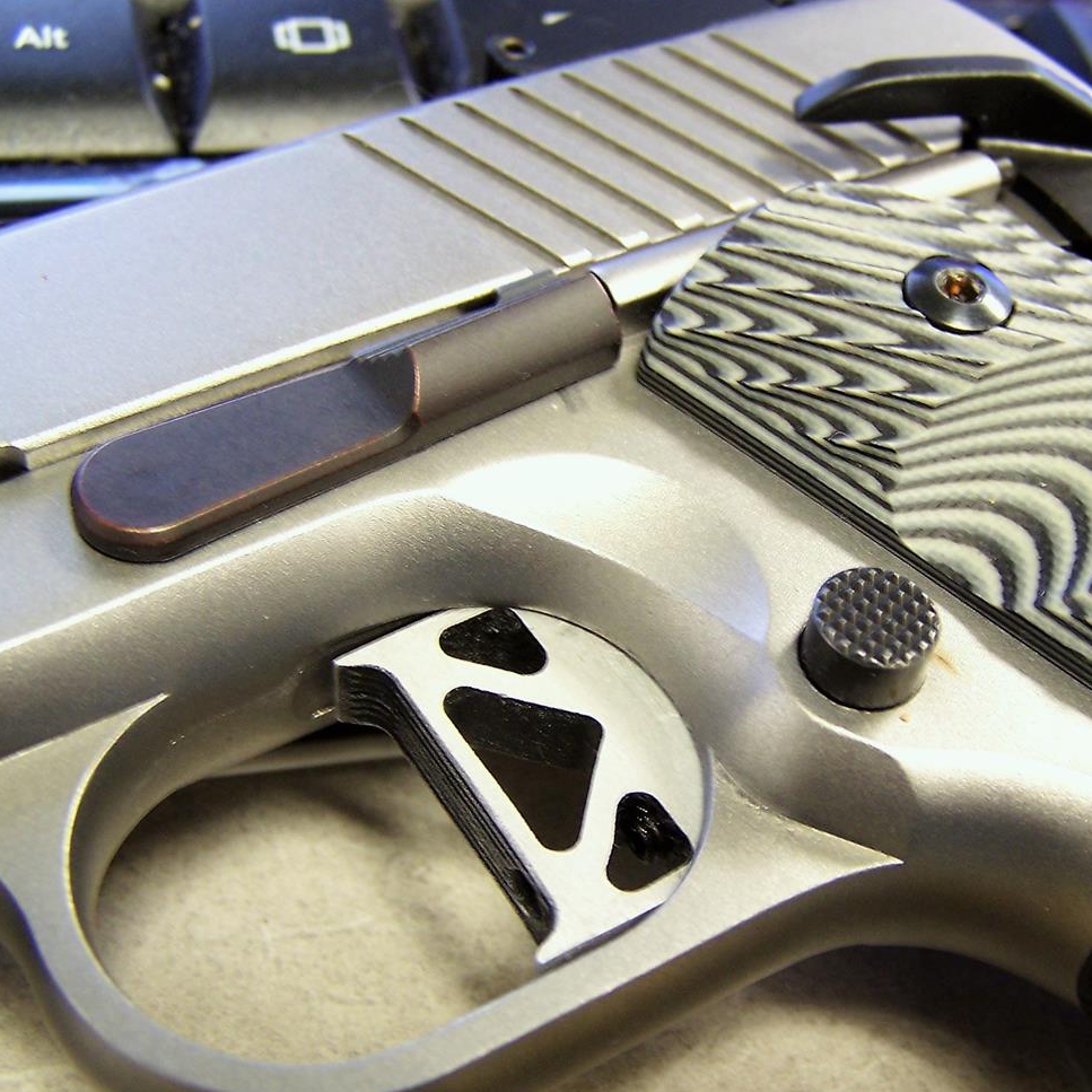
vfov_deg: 34.0
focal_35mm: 50
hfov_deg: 33.8
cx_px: 700
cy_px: 584
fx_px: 1785
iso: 140
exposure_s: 1/6
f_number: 2.8
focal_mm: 6.3
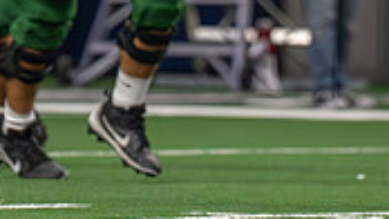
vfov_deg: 1.0
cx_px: 23
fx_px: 12722
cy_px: -170
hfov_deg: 1.8
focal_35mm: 1233
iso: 4000
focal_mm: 163
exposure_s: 1/1600
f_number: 2.8
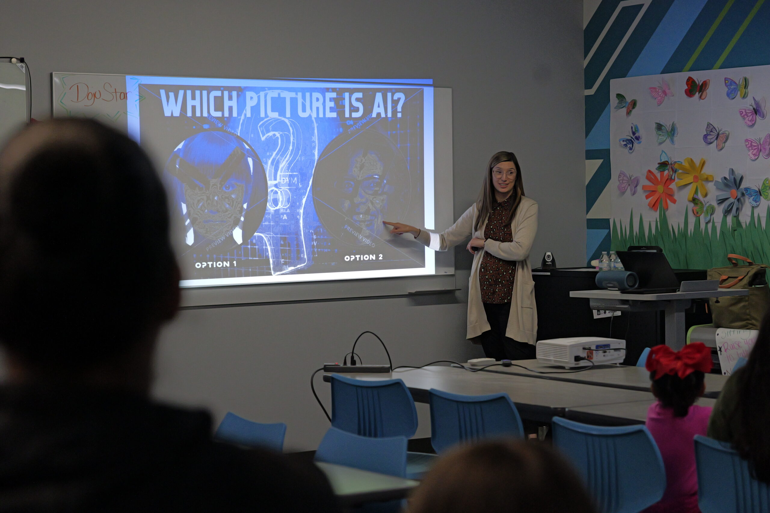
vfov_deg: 17.9
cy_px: 256
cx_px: 385
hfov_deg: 26.6
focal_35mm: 76
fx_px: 1626
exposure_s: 1/640
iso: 4000
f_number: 5
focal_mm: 76
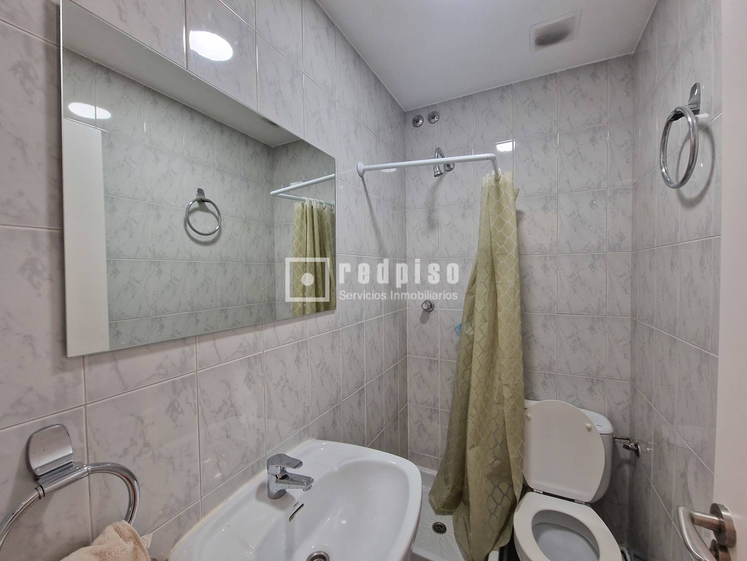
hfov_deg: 106.2
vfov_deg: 89.9
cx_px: 374
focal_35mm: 13
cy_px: 280
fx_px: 281
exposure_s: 1/50
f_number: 2.2
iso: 160
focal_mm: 2.2
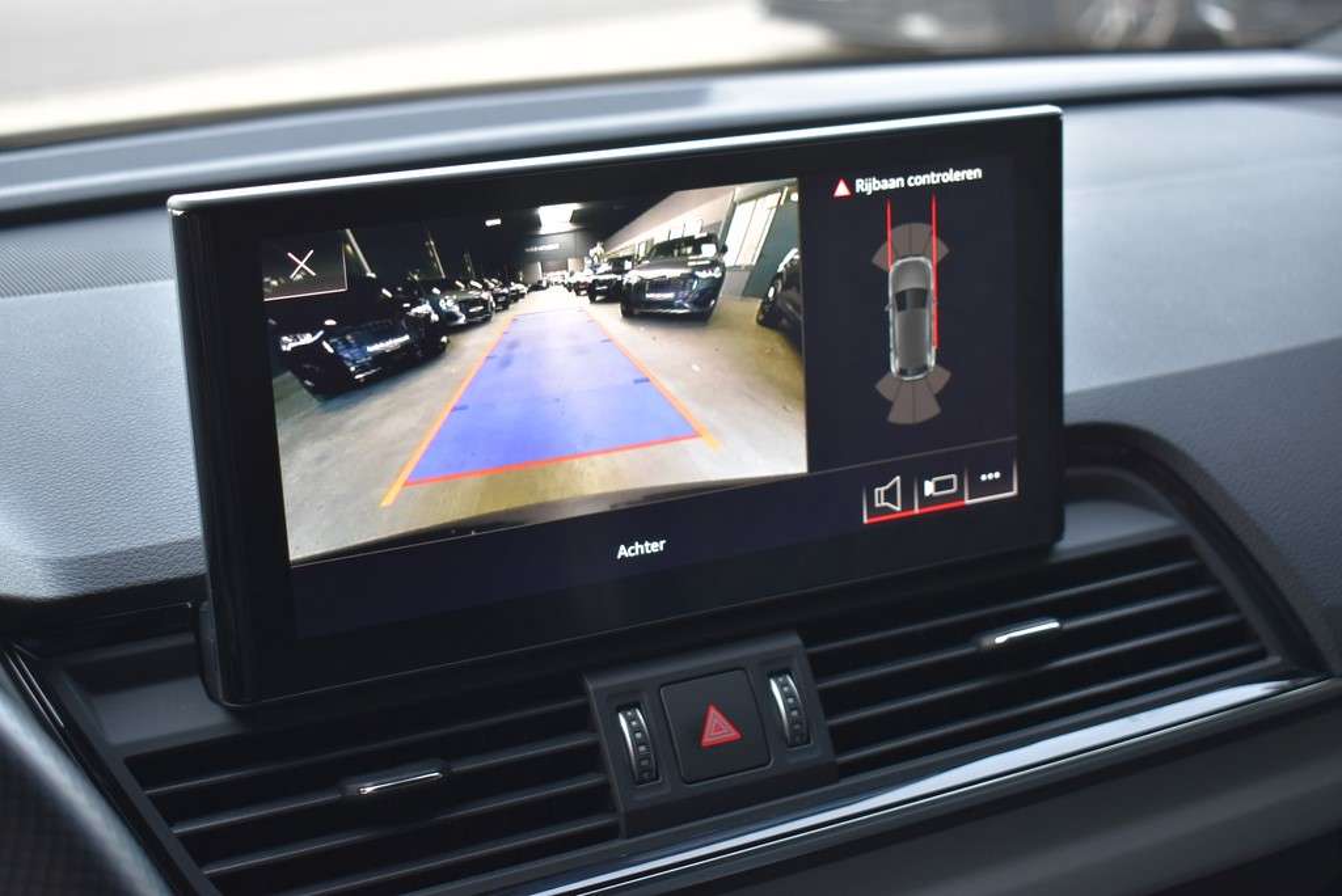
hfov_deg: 35.0
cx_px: 671
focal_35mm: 57
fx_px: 2126
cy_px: 448
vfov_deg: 23.8
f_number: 4.8
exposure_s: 1/60
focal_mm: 38
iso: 400
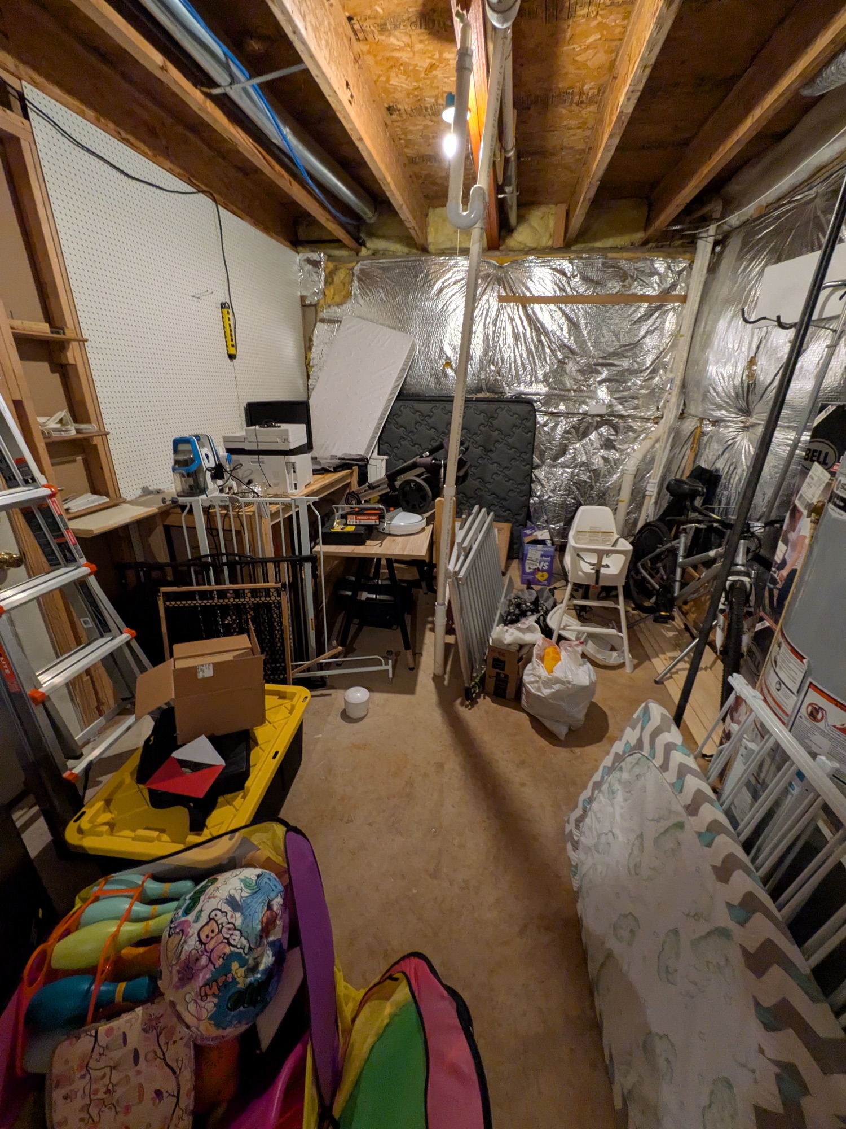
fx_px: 456
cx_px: 423
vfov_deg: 102.1
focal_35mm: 14
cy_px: 564
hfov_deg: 85.7
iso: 498
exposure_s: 1/30
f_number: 2.2
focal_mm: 1.83
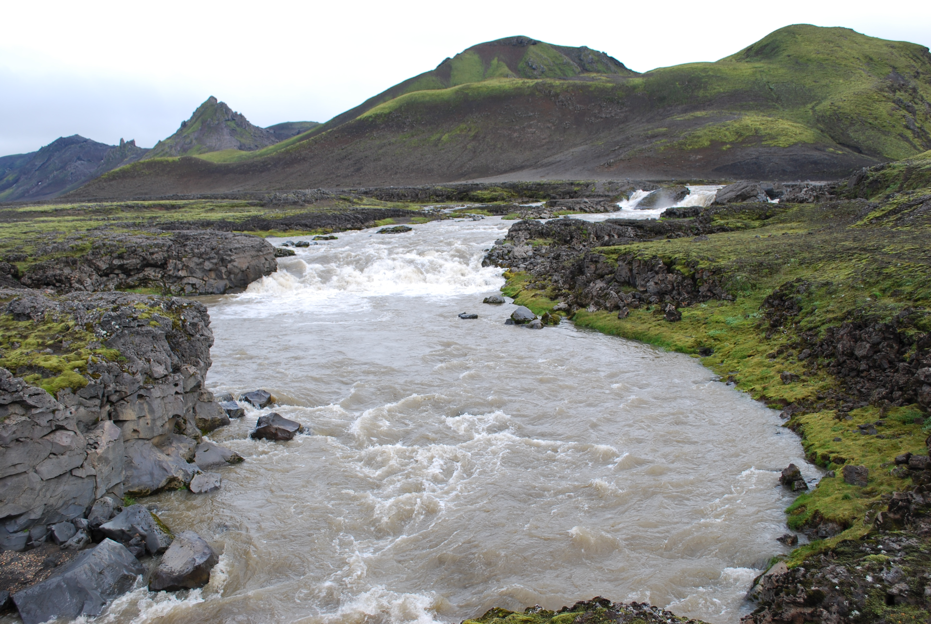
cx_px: 466
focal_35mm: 33
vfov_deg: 40.1
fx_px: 854
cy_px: 312
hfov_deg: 57.2
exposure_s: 1/160
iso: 100
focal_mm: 22
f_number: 6.3
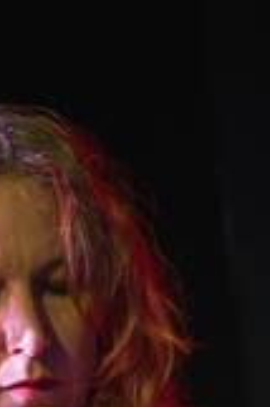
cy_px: 801
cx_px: 173
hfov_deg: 5.0
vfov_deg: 7.3
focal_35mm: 272
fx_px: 3066
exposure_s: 1/250
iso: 800
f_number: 2.8
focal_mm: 61
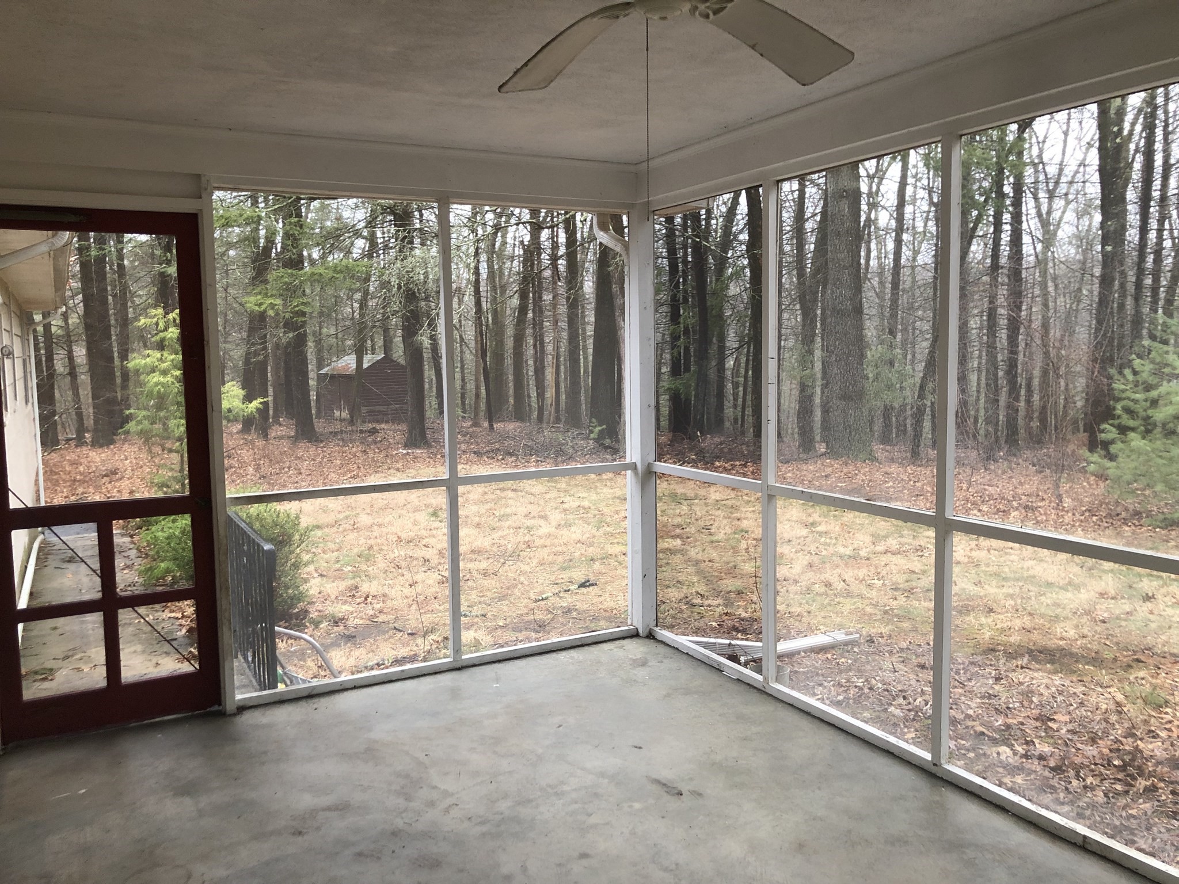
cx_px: 590
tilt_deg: -7.1
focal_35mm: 28
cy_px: 442
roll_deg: +0.8
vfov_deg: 49.7
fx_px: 954
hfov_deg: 63.4
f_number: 1.8
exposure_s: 1/30
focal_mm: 3.99
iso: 40
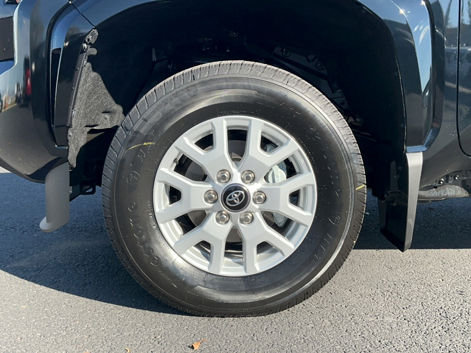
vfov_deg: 46.8
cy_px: 176
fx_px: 408
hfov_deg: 60.0
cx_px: 236
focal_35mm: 30
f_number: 1.8
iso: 25
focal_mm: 3
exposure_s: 1/816
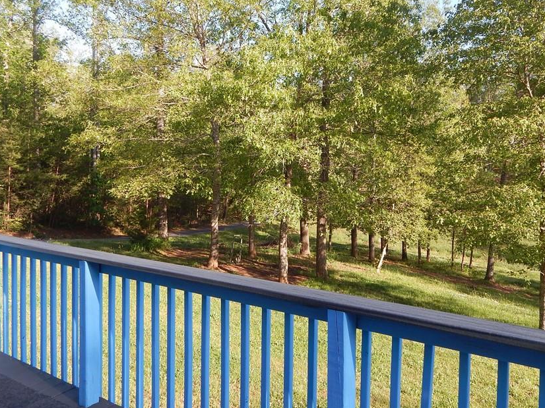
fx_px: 488
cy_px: 178
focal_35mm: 31
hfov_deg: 58.3
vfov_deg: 45.3
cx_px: 298
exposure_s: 1/400
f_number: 3.1
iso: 125
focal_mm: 4.5
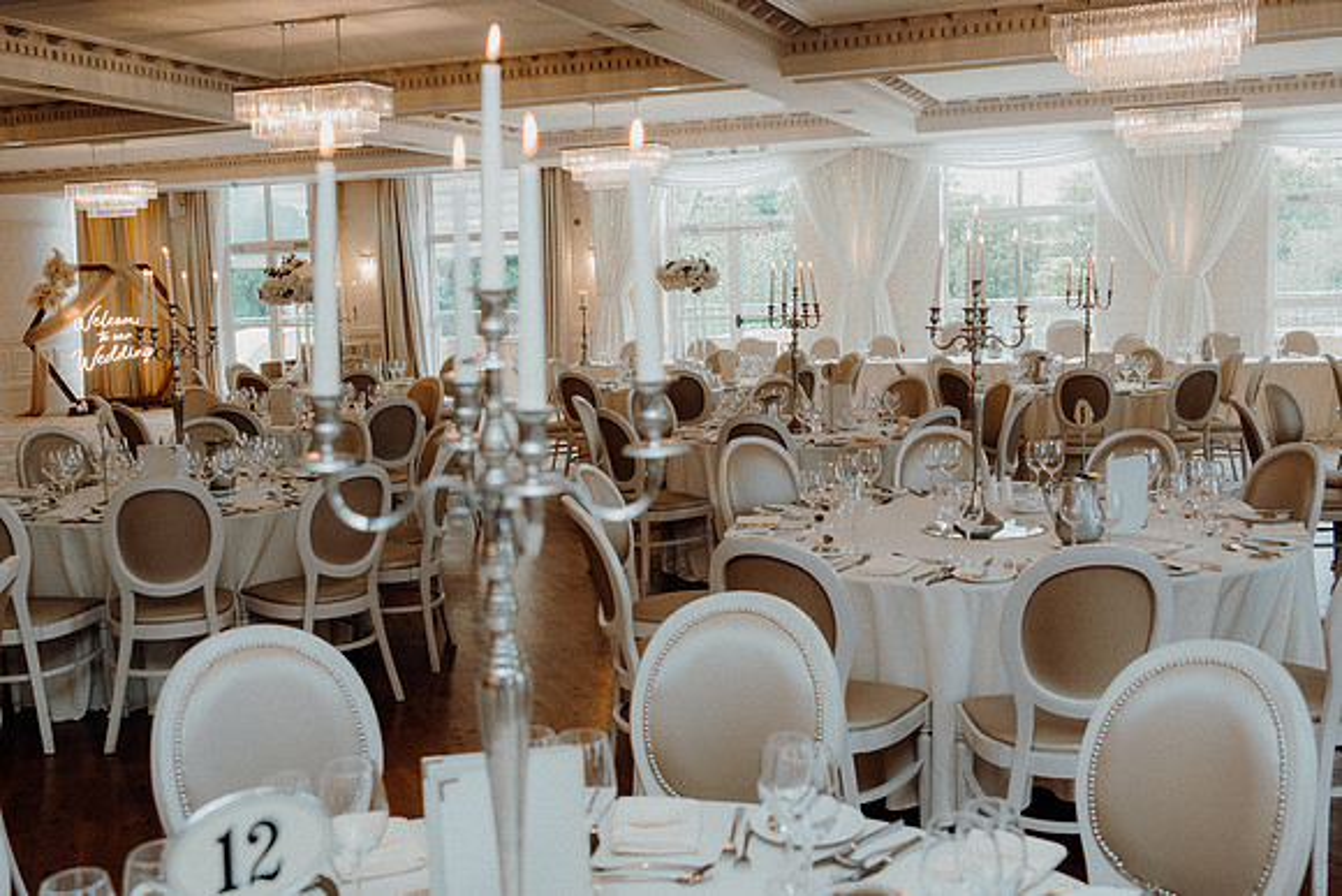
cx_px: 671
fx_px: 1342
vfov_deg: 36.9
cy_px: 448
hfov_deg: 53.1
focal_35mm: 36
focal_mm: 24
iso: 640
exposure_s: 1/160
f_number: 3.5
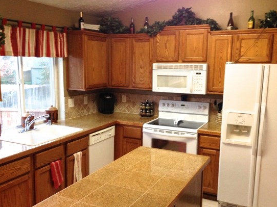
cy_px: 114
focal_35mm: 39
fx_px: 312
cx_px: 136
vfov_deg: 36.8
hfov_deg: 47.9
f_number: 2.4
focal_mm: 4.12
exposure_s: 1/20
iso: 160
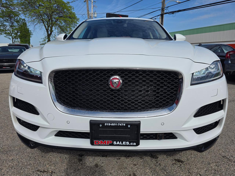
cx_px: 118
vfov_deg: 58.9
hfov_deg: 73.9
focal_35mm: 23
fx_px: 156
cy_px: 88
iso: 64
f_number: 1.7
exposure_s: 1/7944
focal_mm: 6.3
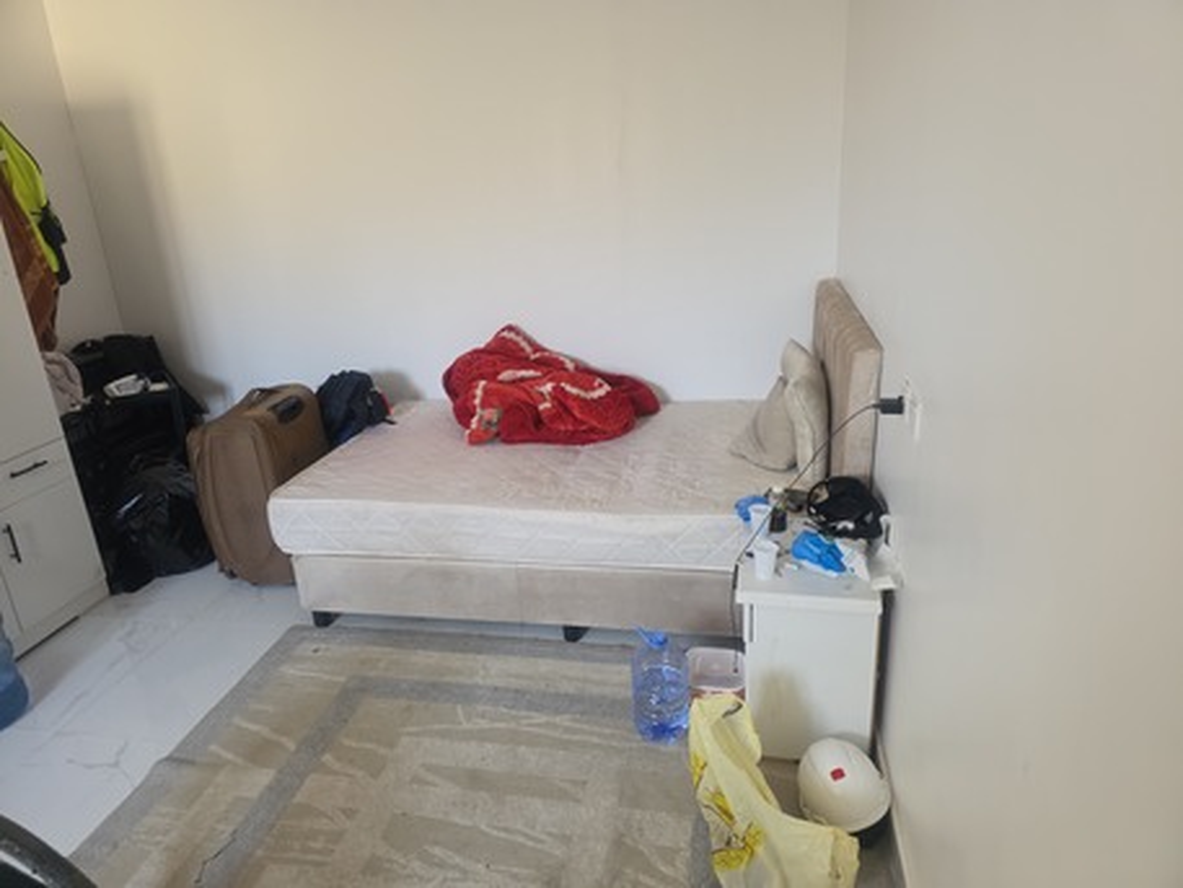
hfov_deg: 73.9
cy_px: 444
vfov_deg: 58.9
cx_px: 592
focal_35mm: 23
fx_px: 786
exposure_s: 1/50
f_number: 1.7
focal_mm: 6.3
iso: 250
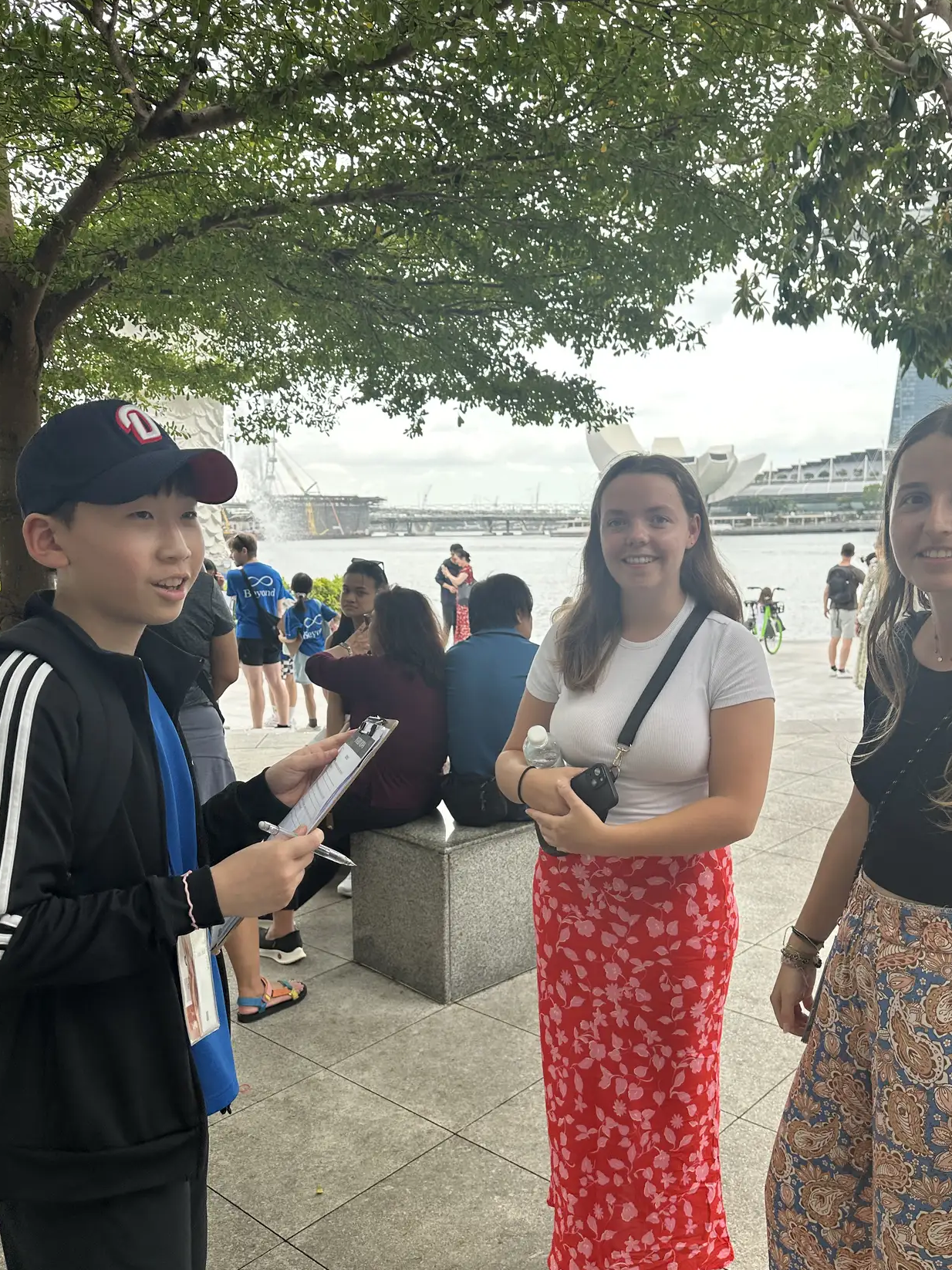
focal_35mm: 28
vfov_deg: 63.2
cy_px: 714
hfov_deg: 49.6
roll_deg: -0.5
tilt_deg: -9.1
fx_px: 1027
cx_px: 538
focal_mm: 6.86
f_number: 1.78
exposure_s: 1/401
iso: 80
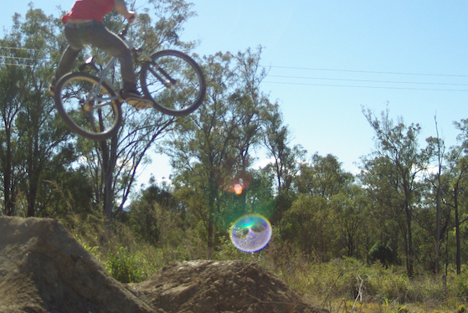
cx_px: 193
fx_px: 1002
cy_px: 85
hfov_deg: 26.2
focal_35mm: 77
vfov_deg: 17.7
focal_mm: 28
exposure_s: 1/4000
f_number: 3.5
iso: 400
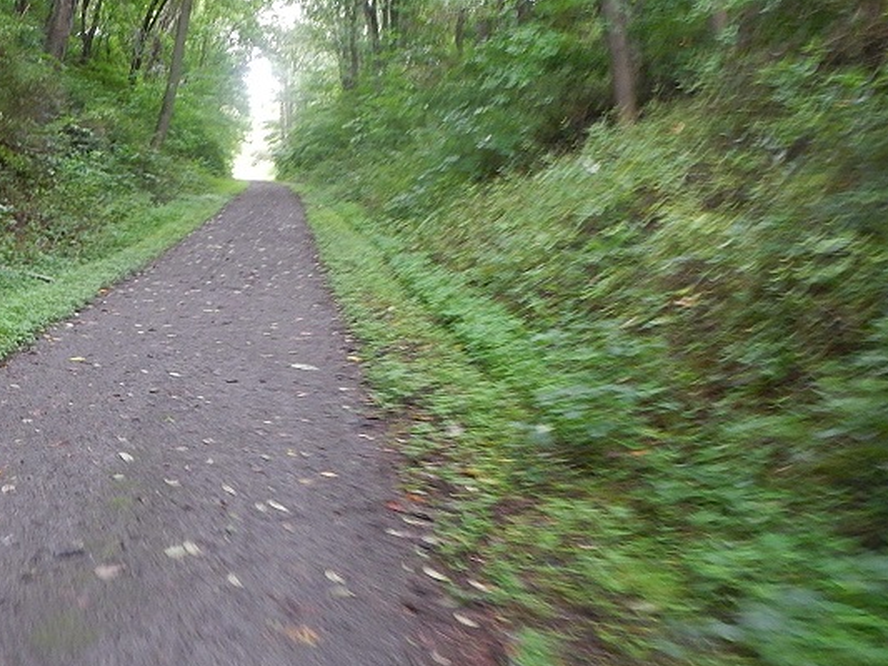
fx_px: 1078
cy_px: 175
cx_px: 300
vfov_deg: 33.7
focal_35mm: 42
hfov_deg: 44.2
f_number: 3.9
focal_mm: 5
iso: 400
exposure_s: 1/15
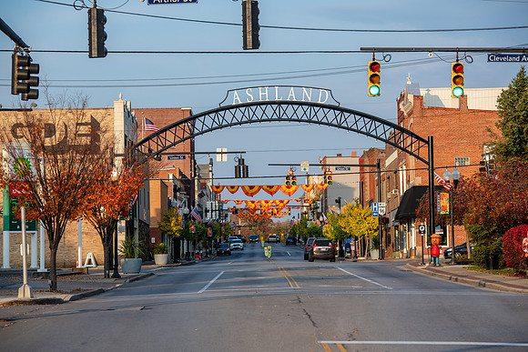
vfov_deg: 9.8
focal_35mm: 140
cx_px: 264
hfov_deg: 14.7
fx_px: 2054
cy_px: 176
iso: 200
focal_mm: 140
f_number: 7.1
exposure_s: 1/250
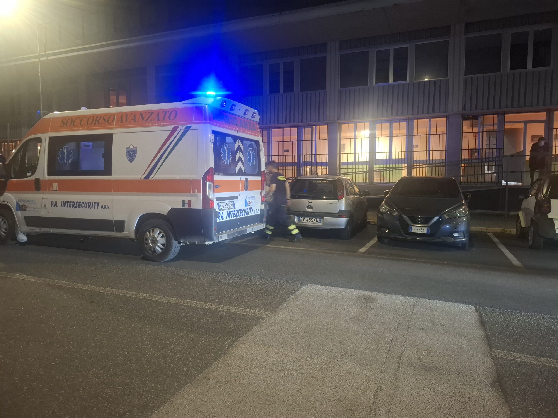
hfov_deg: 73.9
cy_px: 209
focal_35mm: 23
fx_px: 371
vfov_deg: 58.9
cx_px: 279
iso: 640
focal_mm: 5.54
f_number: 1.8
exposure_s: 1/25
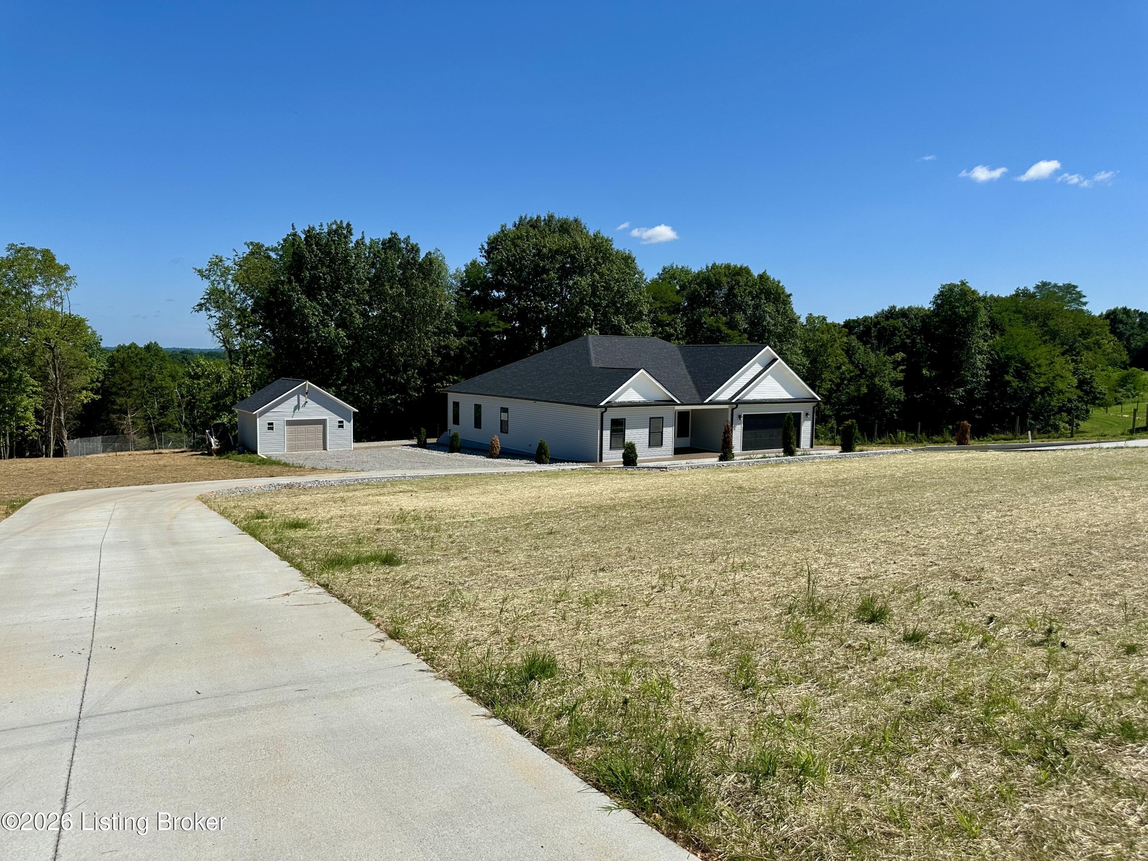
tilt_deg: -4.2
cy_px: 430
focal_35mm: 24
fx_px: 796
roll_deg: -1.6
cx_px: 574
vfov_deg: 56.8
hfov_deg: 71.6
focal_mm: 6.86
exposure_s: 1/7042
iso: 80
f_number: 1.78
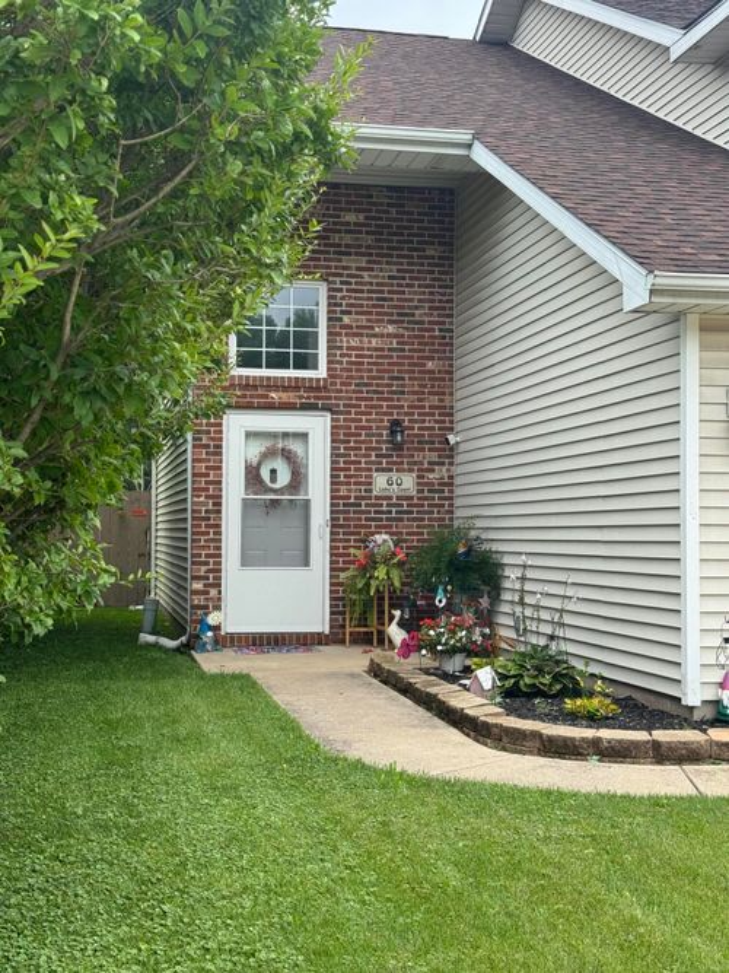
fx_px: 1348
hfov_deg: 30.3
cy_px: 486
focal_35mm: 48
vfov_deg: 39.7
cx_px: 364
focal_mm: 6.76
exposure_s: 1/1597
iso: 64
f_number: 1.78
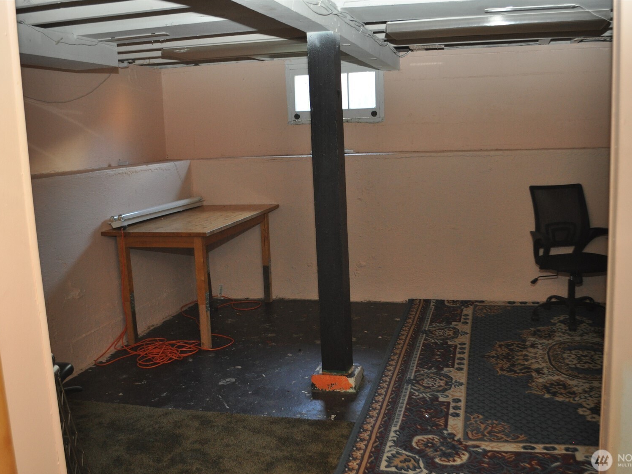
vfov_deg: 39.6
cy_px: 238
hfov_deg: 51.3
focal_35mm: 36
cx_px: 335
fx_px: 657
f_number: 4
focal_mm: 22
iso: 800
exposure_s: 1/60
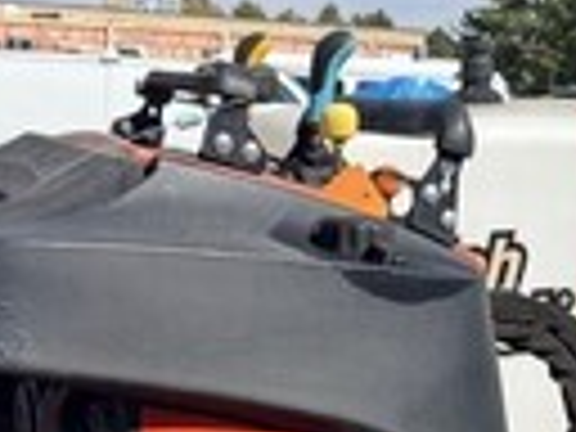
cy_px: 576
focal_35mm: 75
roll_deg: -2.6
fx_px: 1248
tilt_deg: -18.8
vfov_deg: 18.2
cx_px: 288
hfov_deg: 26.0
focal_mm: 6.76
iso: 80
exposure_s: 1/4975
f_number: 1.78
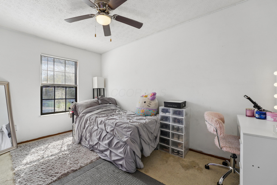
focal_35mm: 14
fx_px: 108
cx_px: 138
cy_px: 92
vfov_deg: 81.3
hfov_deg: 104.2
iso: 640
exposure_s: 1/200
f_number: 8
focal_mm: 14
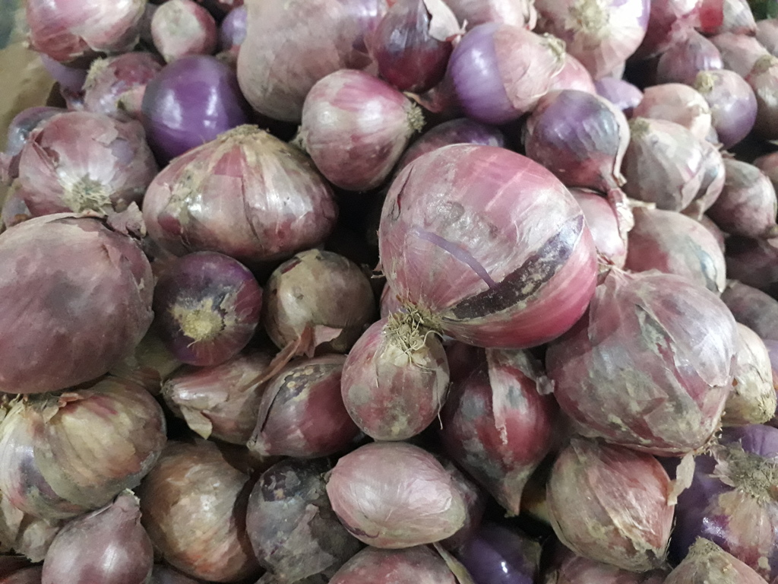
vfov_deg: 51.4
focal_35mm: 27
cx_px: 389
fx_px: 607
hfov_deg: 65.3
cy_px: 292
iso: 800
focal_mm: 3.6
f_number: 1.9
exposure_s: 1/15
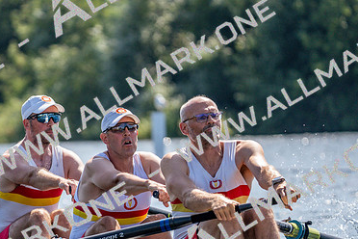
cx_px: 105
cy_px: 179
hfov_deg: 4.3
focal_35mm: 482
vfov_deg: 2.9
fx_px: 4793
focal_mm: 309
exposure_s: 1/2000
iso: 320
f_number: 6.3
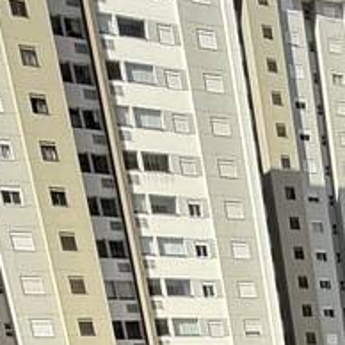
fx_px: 1037
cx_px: 501
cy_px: 870
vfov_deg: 13.1
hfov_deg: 17.2
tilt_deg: -21.4
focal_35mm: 92
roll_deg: +6.1
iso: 50
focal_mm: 2.22
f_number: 2.2
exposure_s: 1/619
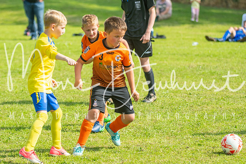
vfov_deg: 7.2
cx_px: 107
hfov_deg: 10.8
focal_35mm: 190
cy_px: 62
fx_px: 1300
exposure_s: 1/2000
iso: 250
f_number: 3.2
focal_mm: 102
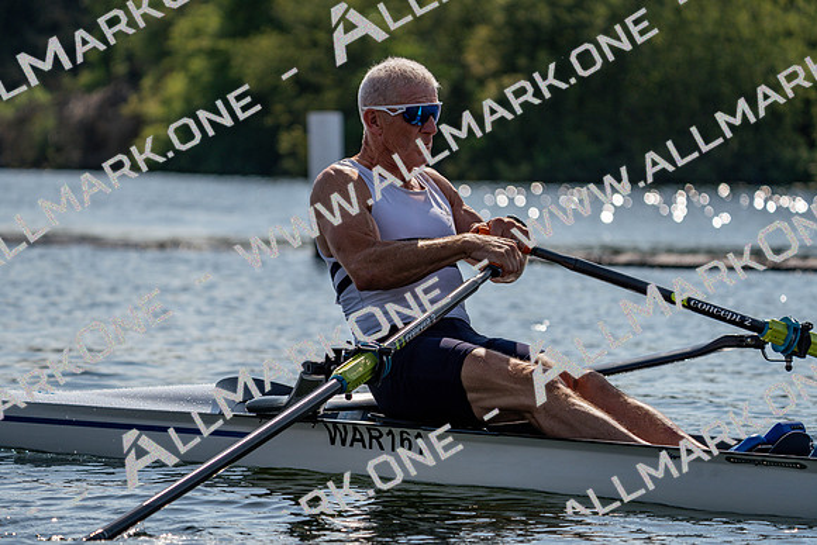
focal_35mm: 200
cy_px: 272
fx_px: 4540
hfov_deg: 10.3
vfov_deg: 6.9
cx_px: 408
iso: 100
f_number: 5.6
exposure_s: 1/1600
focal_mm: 200
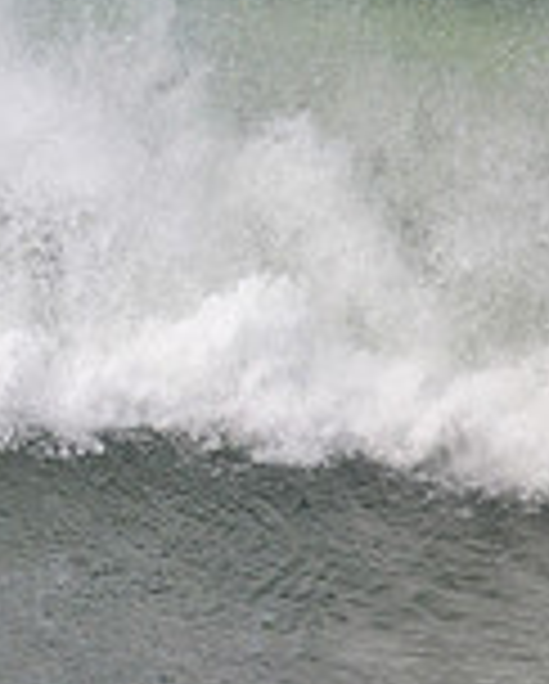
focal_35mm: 2867
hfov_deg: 0.5
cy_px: 115
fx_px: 58113
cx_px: -688
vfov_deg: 0.7
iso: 720
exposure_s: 1/2000
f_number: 11
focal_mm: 800
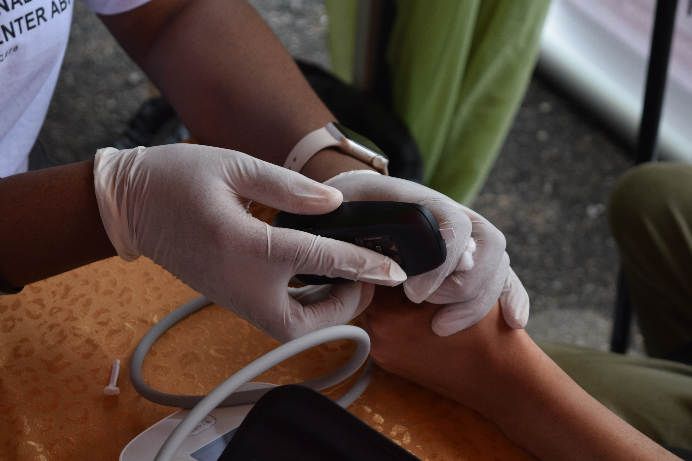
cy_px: 230
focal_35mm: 82
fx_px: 1586
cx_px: 346
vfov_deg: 16.6
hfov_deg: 24.6
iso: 400
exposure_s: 1/125
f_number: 5.6
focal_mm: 55
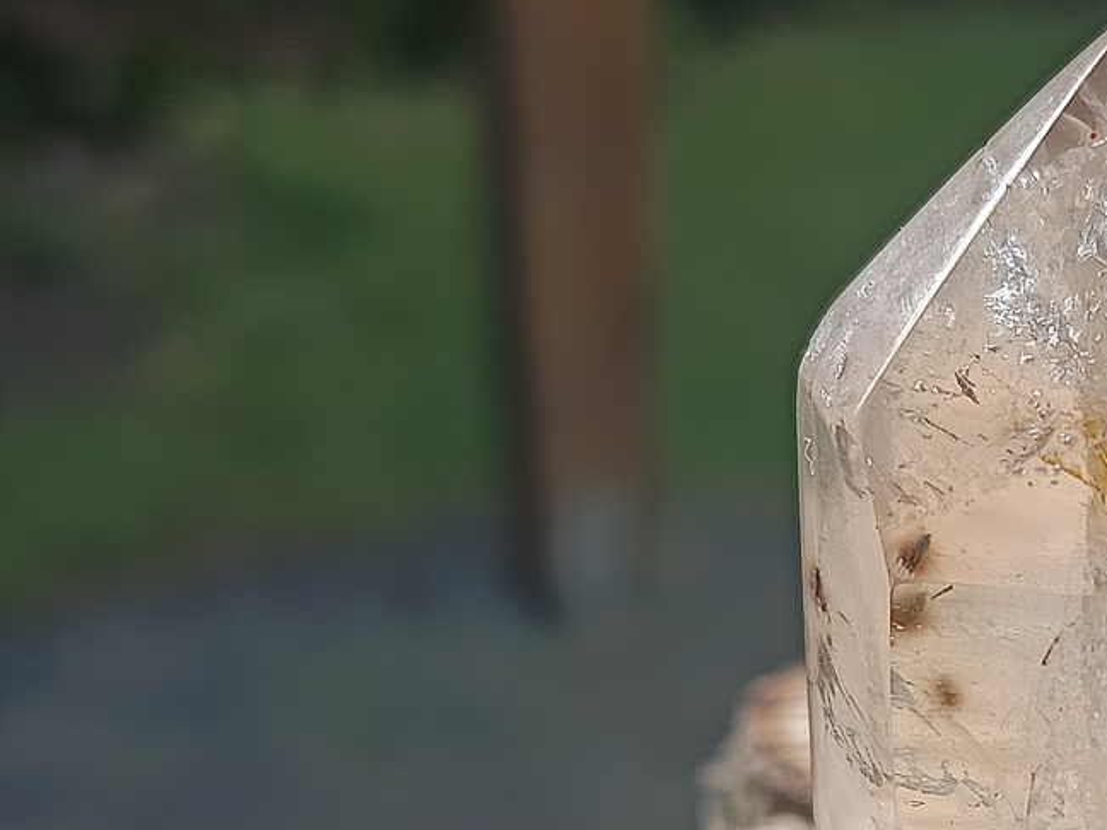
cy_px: 687
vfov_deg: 20.2
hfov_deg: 25.8
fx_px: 2303
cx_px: 1082
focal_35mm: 72
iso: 50
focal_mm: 5.24
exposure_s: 1/334
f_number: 1.7
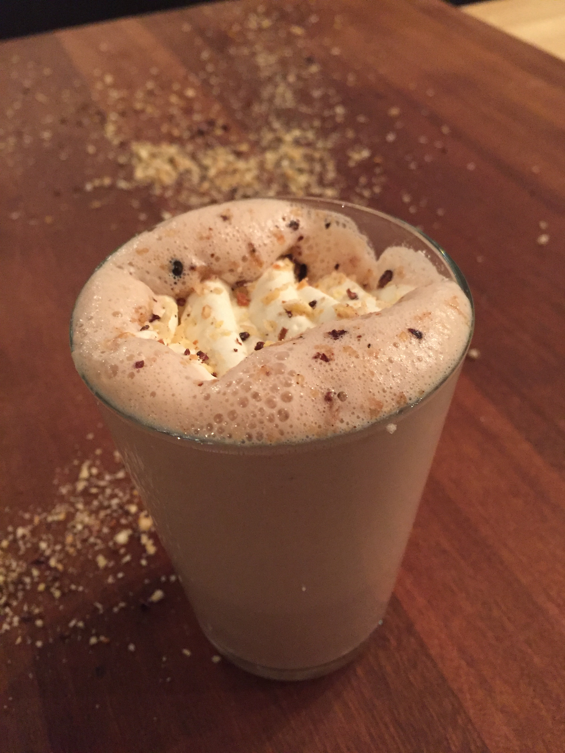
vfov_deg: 61.7
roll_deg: +4.7
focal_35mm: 29
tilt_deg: -43.4
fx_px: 631
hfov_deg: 48.2
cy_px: 376
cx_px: 282
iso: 250
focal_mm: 4.15
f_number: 2.2
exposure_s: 1/30
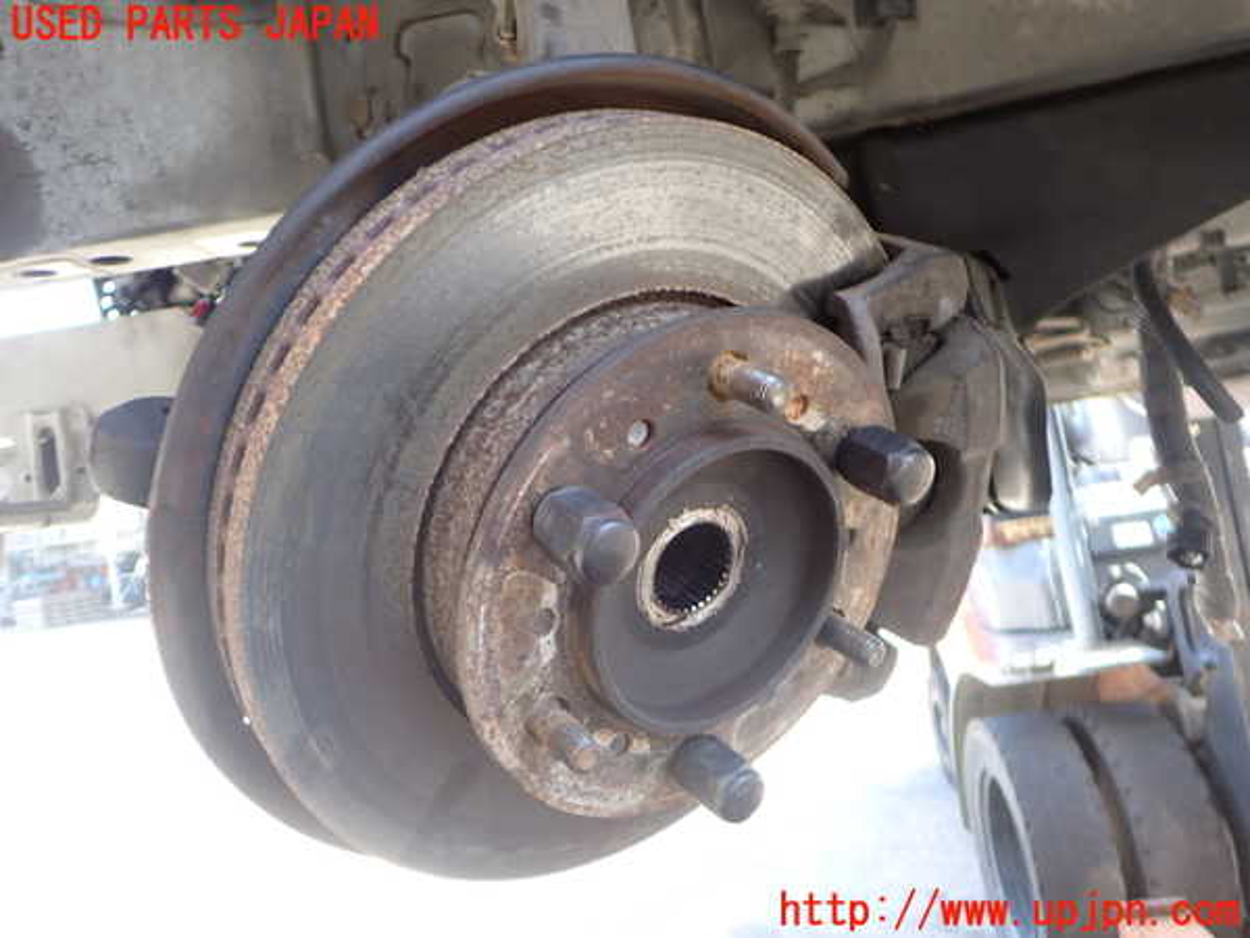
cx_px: 625
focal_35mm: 30
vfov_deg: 46.8
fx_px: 1083
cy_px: 469
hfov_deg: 60.0
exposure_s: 1/100
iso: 200
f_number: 2.3
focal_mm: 5.4
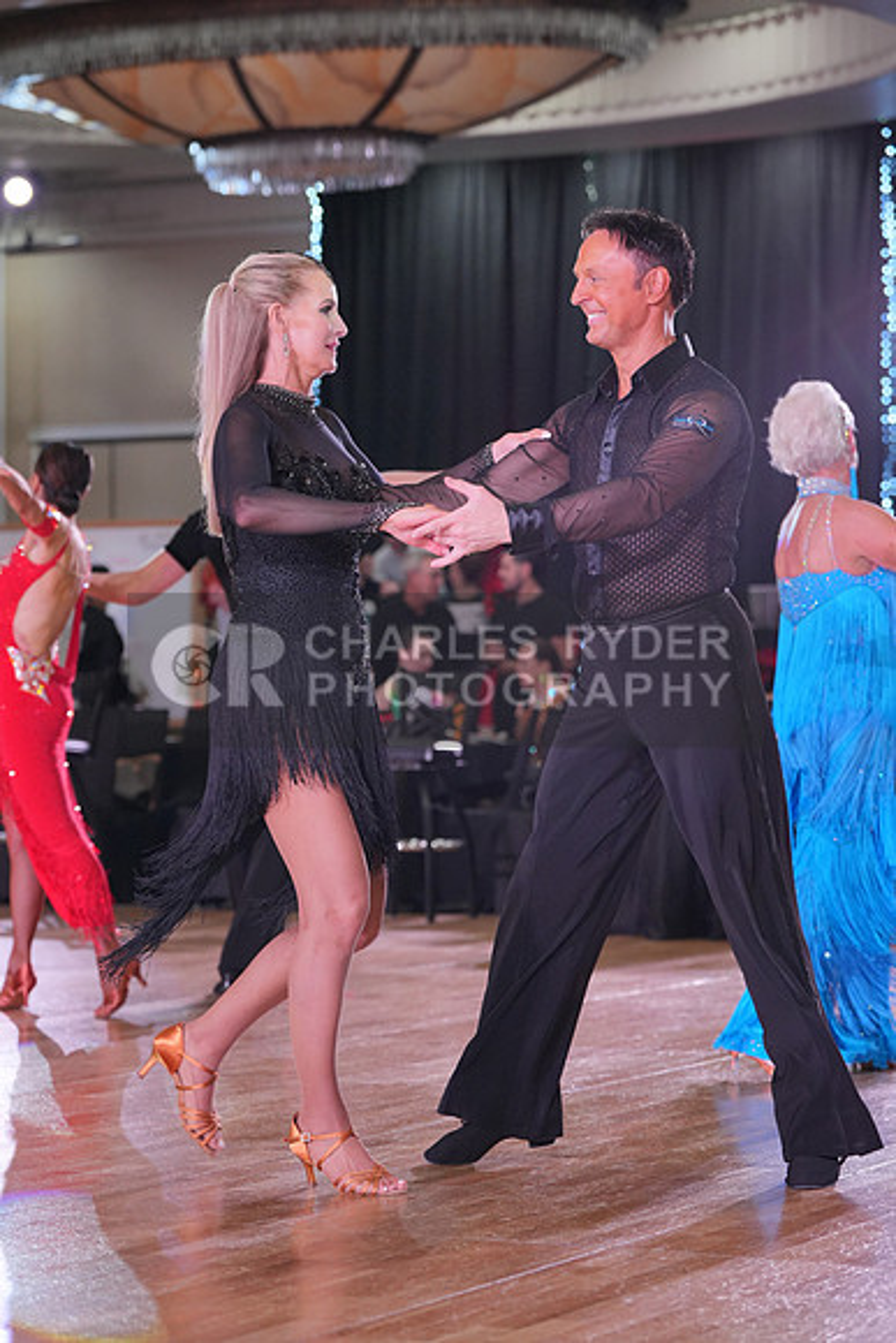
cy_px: 672
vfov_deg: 20.4
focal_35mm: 100
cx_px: 448
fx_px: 3731
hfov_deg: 13.7
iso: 2000
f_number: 4
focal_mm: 100
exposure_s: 1/500
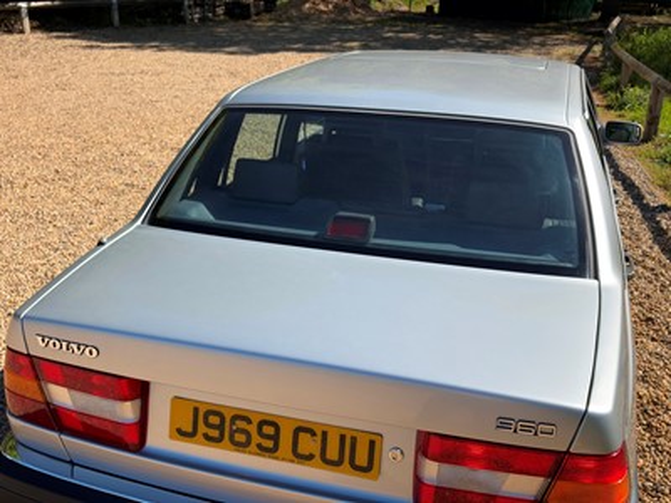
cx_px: 336
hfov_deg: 50.1
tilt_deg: -18.8
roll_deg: -0.5
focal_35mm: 37
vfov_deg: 38.7
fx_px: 717
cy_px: 252
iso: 50
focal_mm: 5.96
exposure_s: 1/3155
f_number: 1.6
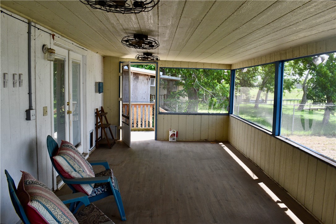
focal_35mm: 27
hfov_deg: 67.4
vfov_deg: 47.9
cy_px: 112
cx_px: 168
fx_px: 252
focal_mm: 18
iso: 400
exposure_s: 1/200
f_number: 7.1
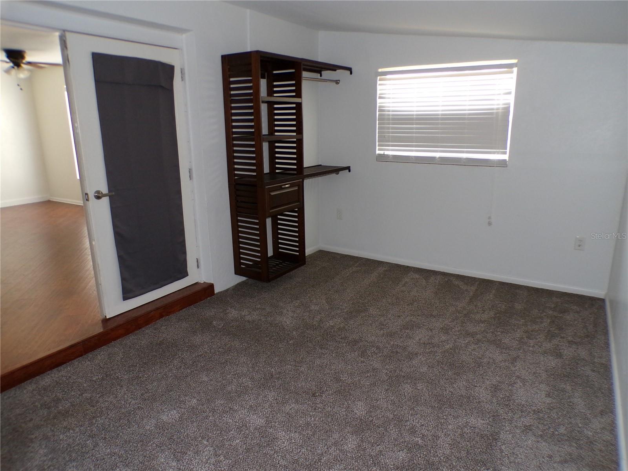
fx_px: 435
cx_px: 314
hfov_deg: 71.6
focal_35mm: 24
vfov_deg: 56.8
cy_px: 236
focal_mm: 4.3
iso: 248
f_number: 3
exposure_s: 1/34
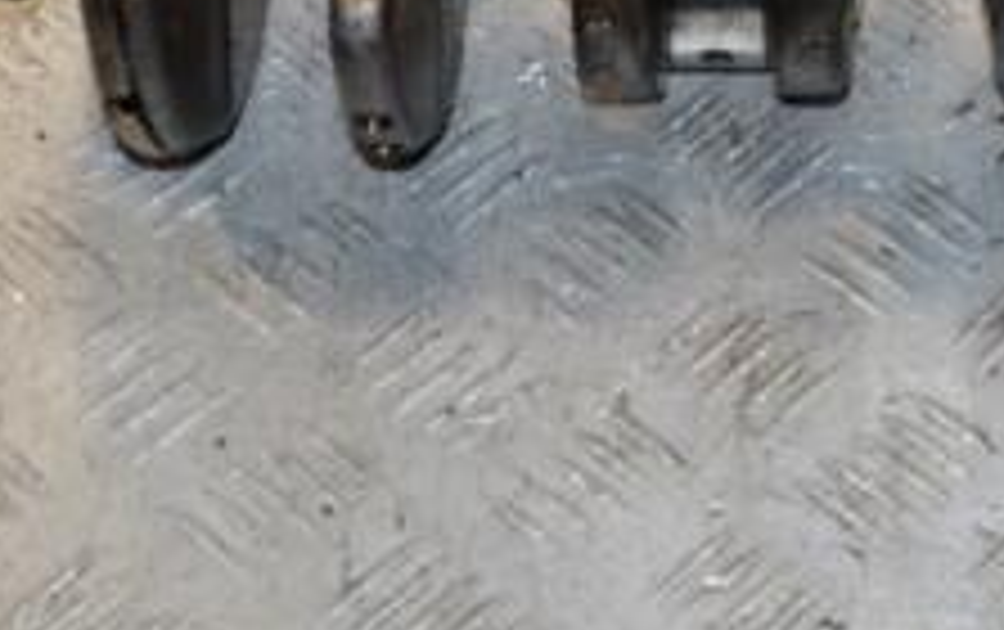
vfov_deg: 11.1
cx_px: 1180
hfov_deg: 17.3
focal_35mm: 115
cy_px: -225
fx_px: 3151
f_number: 8
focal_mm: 28
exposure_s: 1/200
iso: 800
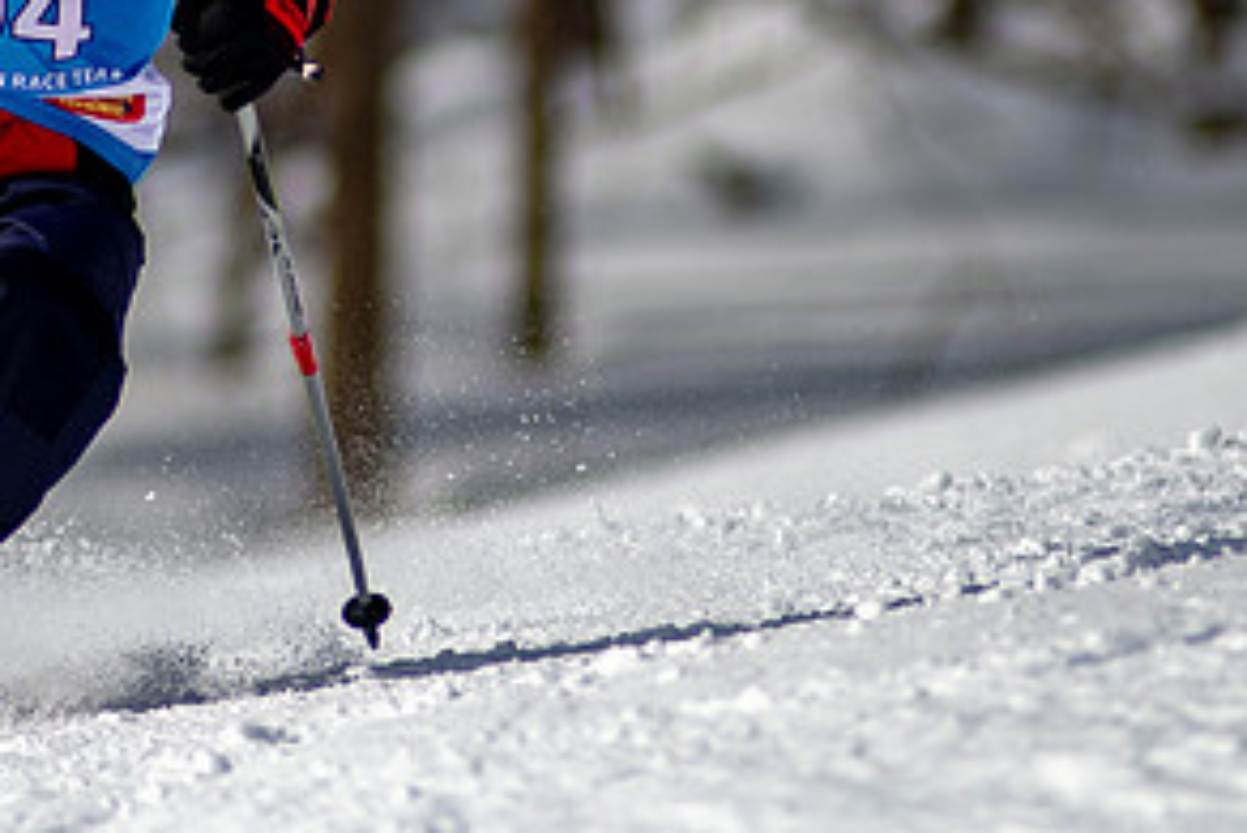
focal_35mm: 990
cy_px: -69
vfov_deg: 1.4
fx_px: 34308
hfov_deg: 2.1
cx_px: 201
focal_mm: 300
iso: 100
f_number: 2.8
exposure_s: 1/6400
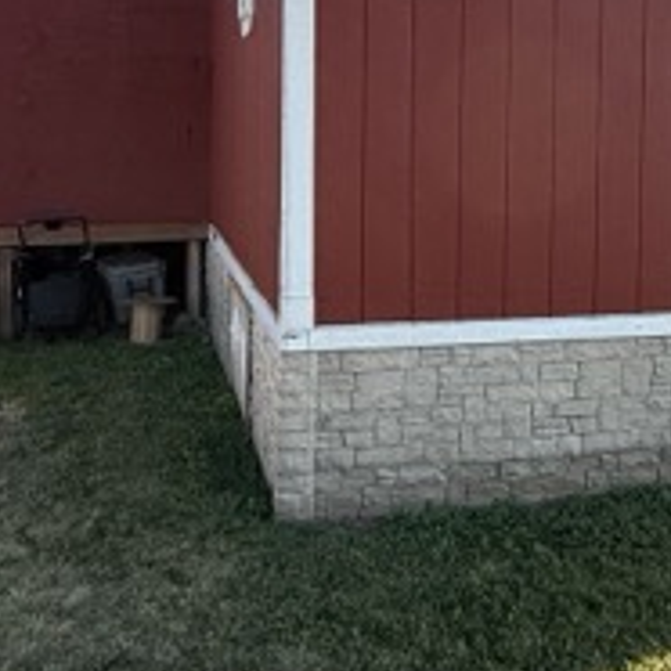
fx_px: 1053
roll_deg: -0.7
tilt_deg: -0.9
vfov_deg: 34.5
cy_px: 155
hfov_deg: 35.1
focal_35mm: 48
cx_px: 426
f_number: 2.2
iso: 64
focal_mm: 2.22
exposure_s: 1/433
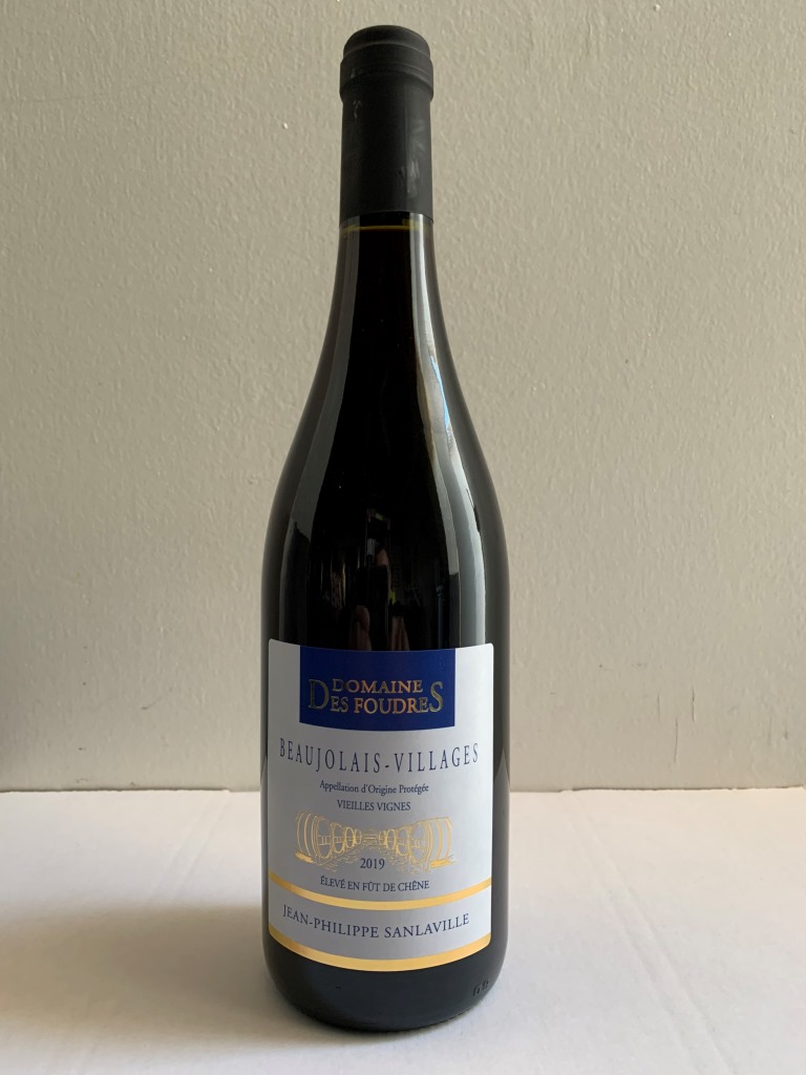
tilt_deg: -5.0
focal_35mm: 26
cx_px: 403
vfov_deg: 67.3
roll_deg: +0.5
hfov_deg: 53.1
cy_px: 538
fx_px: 807
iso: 125
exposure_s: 1/60
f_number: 1.8
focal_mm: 4.25
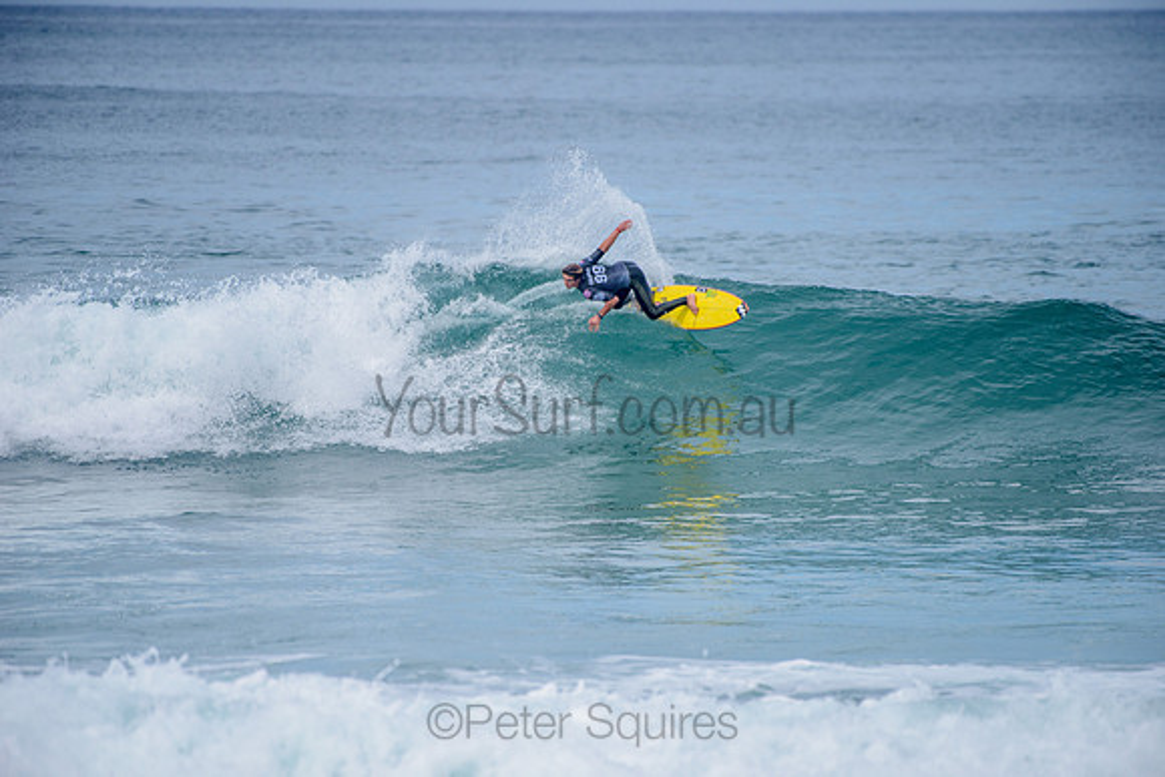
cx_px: 582
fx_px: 16184
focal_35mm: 500
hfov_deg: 4.1
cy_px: 388
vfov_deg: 2.8
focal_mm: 500
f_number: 5.6
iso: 200
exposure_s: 1/2000
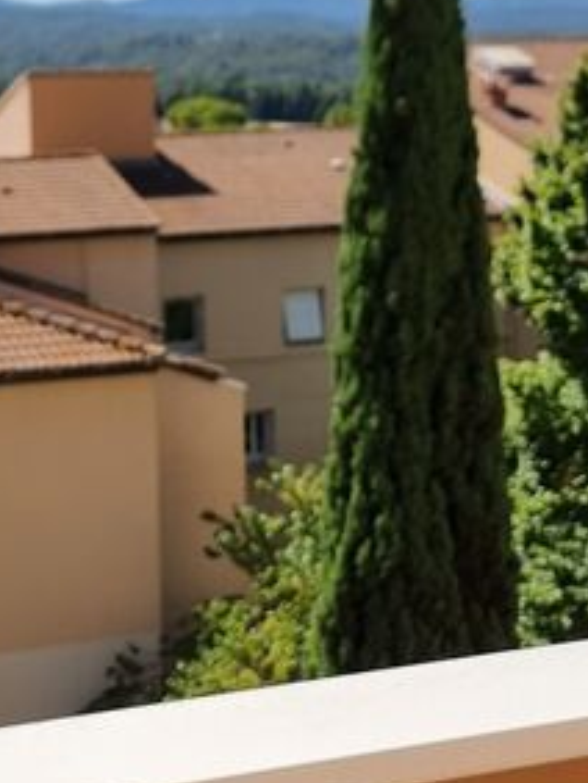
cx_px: 78
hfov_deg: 17.2
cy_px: 278
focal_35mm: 85
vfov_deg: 22.9
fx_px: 1922
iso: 50
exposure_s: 1/1476
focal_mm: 6.7
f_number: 1.8
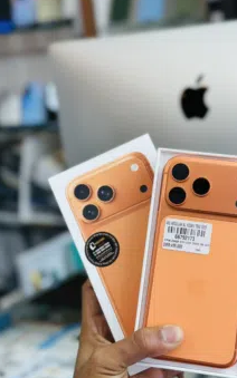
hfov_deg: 21.5
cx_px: 165
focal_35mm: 60
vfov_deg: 33.9
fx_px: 620
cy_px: 215
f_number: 1.78
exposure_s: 1/654
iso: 80
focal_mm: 6.86
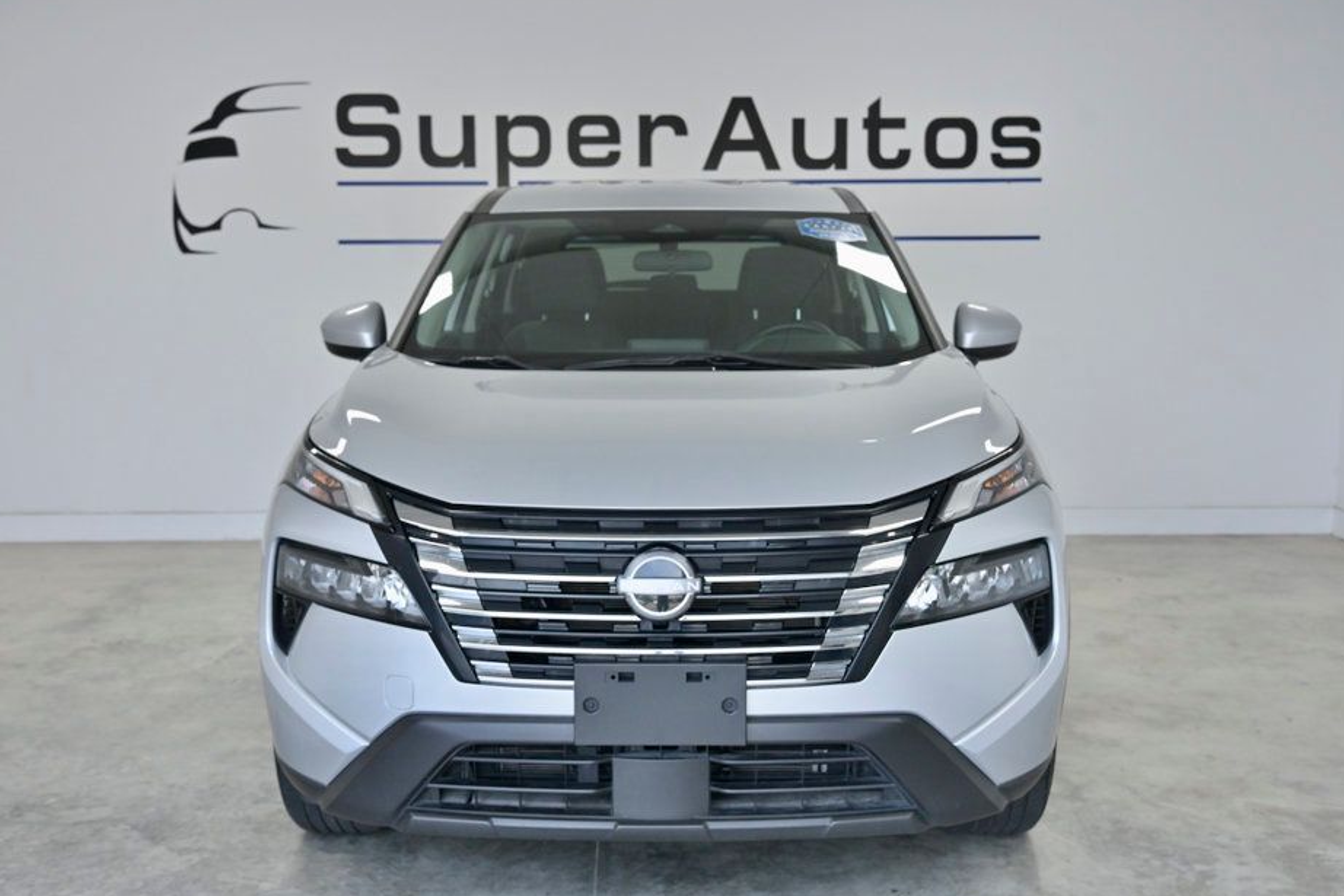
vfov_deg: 33.4
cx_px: 676
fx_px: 1493
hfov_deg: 48.5
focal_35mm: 40
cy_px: 479
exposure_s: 1/800
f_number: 5
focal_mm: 36
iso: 1250
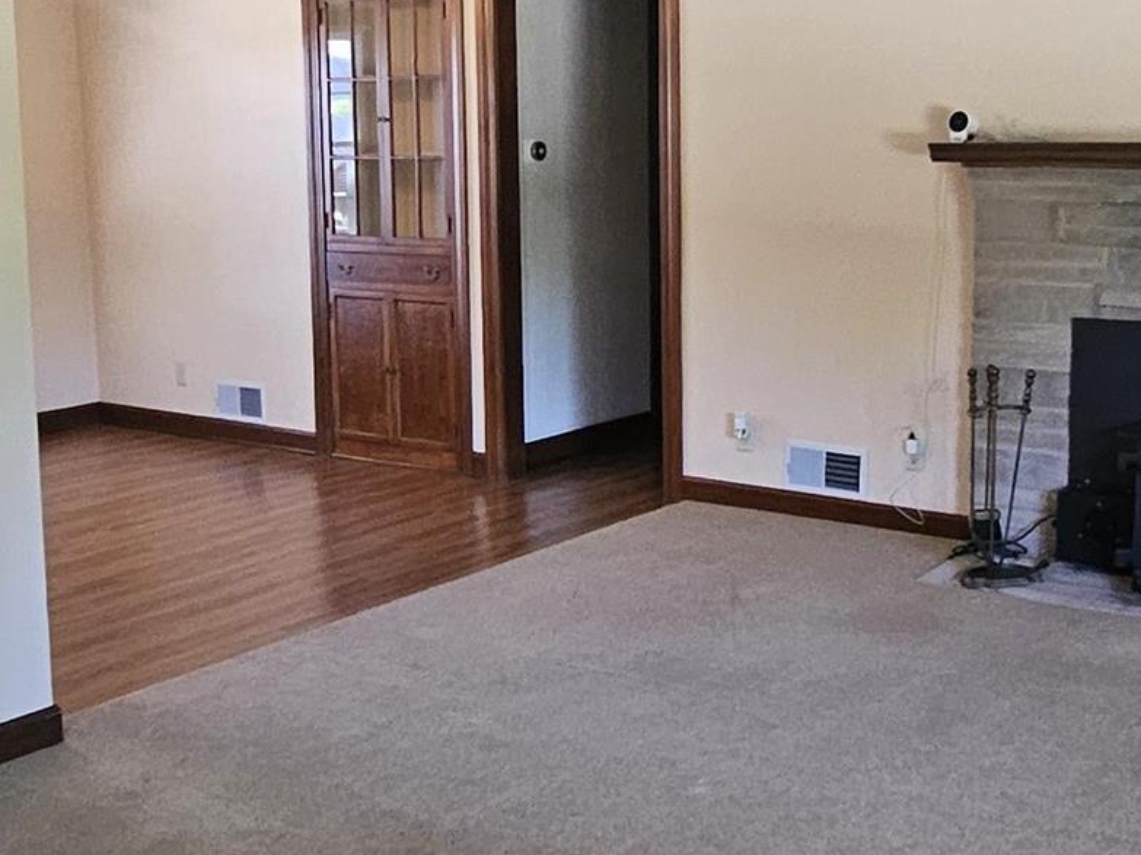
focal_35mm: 51
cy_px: 342
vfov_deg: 28.5
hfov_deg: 37.4
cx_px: 653
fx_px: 1681
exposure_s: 1/60
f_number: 2.2
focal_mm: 1.74
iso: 200
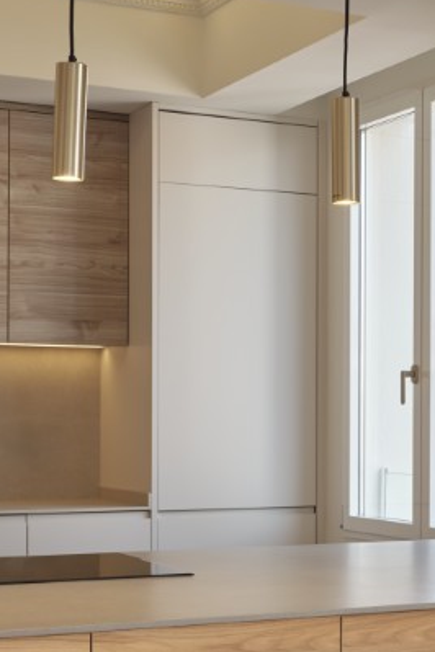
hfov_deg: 16.7
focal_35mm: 80
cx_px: 443
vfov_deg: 24.9
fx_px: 1450
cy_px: 531
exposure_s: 1/30
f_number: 11
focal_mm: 50
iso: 400
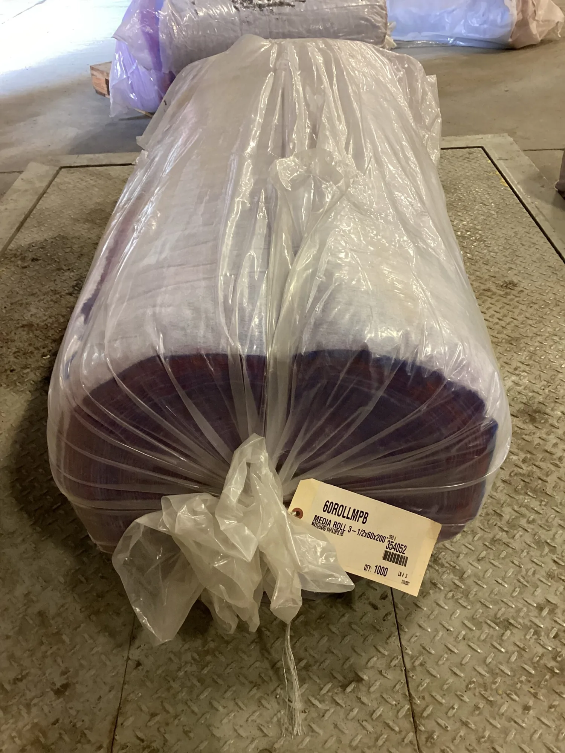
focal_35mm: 31
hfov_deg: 45.4
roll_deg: +5.8
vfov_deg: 58.4
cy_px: 376
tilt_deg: -36.2
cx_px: 282
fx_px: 675
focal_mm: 3.3
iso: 320
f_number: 2.4
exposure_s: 1/33
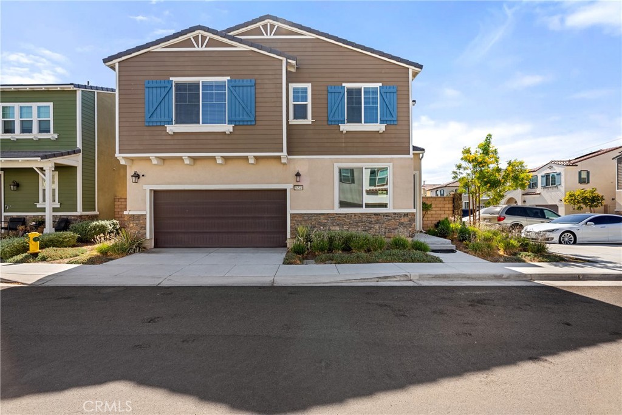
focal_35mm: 16
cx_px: 311
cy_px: 208
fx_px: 276
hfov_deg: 96.7
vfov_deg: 73.8
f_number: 9
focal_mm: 16
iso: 320
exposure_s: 1/250
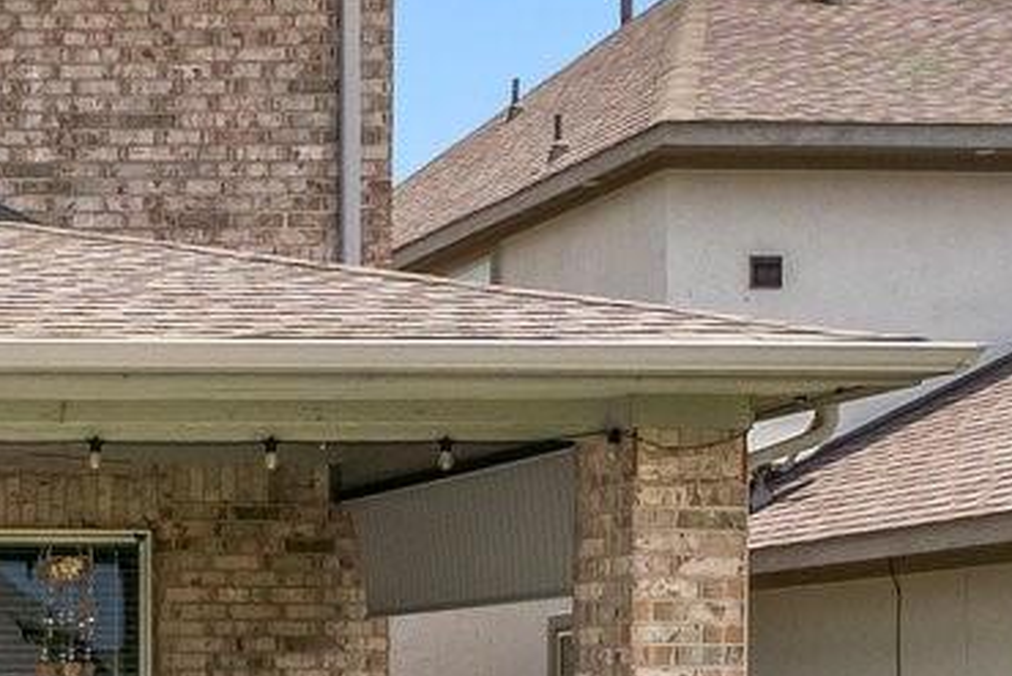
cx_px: -621
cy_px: 716
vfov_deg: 15.8
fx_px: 2381
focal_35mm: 85
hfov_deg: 19.8
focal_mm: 15.3
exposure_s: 1/3200
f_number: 8
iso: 640
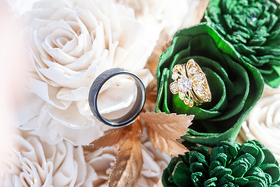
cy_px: 94
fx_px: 816
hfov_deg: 19.5
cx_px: 140
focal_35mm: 105
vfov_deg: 13.0
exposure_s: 1/250
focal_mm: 105
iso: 640
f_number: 8
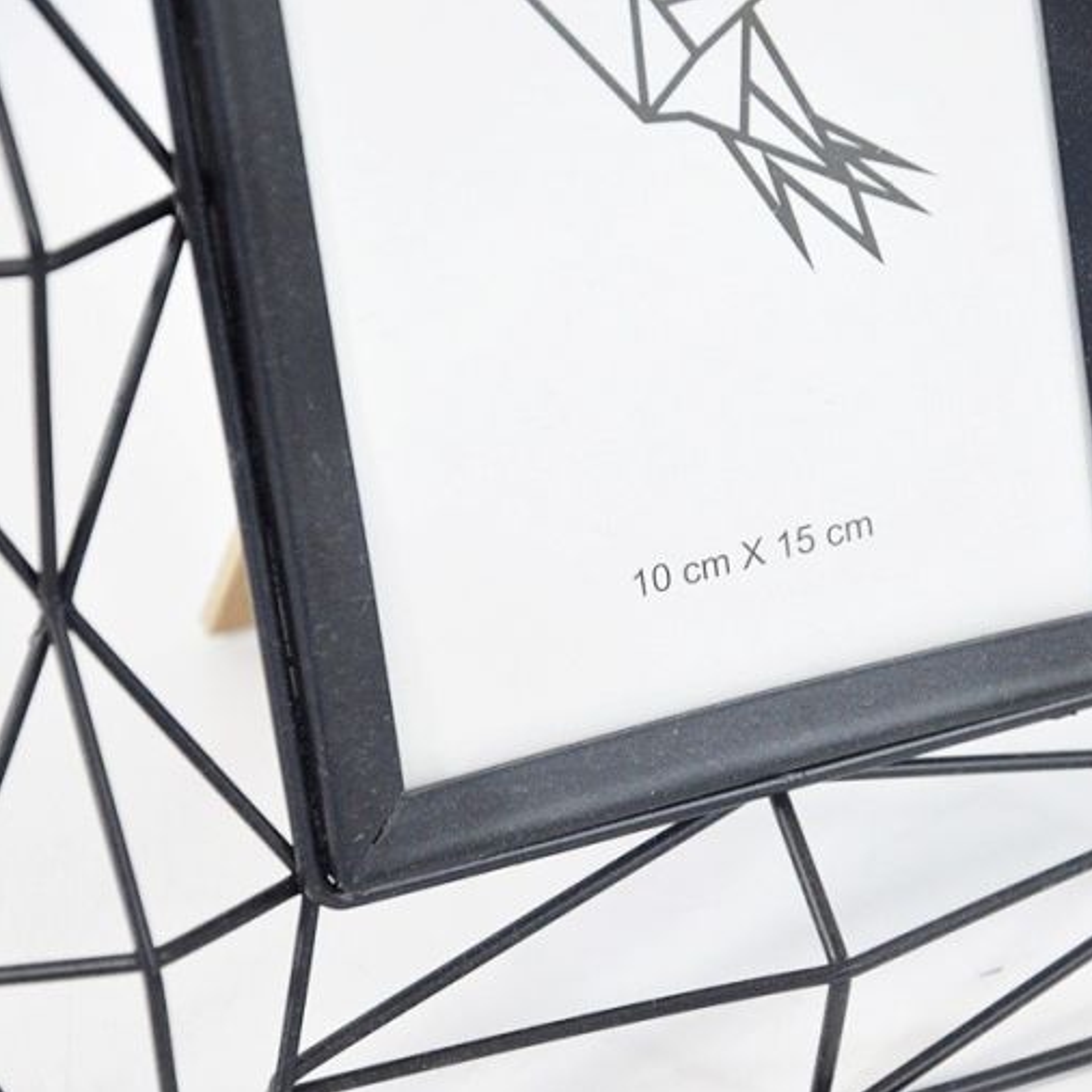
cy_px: 547
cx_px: 755
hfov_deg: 8.6
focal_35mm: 203
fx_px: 7232
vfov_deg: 8.6
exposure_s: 1/125
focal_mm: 105
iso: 1600
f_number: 7.1
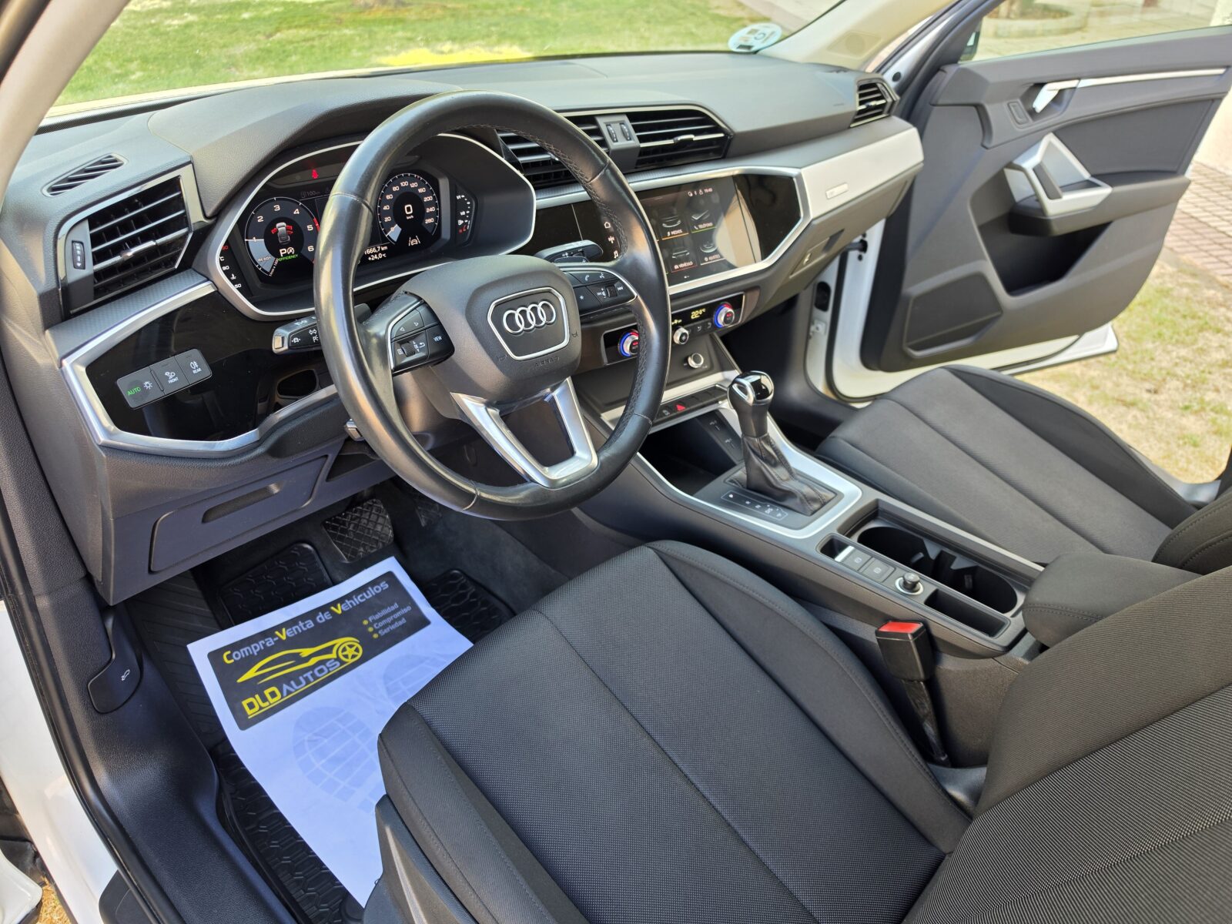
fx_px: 819
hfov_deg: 73.9
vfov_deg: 58.9
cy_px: 462
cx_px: 616
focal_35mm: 23
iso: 50
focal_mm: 6.5
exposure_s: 1/180
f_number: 1.4
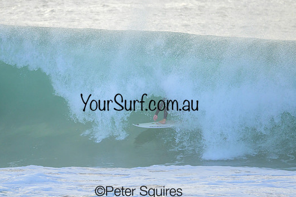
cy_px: 98
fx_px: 7268
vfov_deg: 1.6
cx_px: 139
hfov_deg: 2.3
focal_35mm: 884
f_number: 6.3
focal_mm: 800
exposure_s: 1/2500
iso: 2200
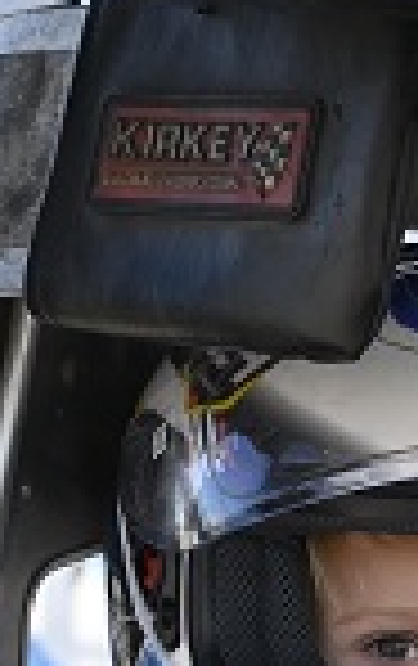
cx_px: 494
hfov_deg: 3.8
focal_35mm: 346
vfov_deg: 6.0
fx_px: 6282
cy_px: 662
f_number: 5.6
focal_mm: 70
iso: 800
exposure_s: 1/1600
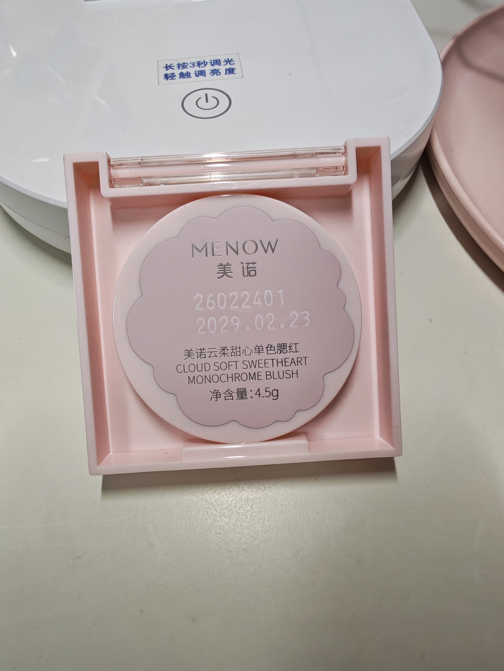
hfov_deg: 56.8
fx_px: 466
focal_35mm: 24
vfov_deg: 71.6
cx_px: 252
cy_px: 336
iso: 320
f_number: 2.2
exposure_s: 1/100
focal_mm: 1.96
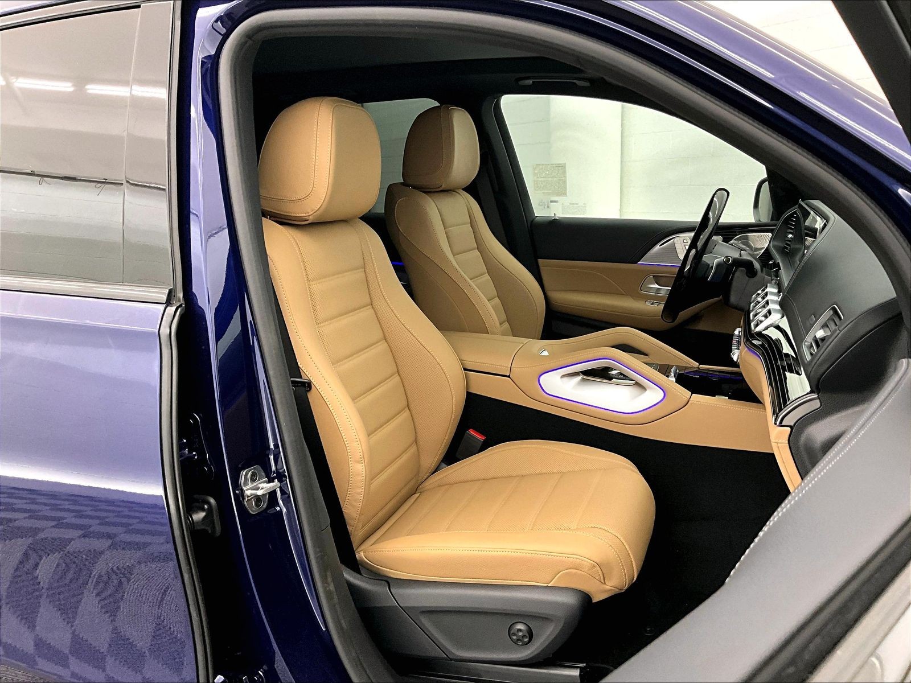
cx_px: 456
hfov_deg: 61.7
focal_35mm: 29
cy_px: 342
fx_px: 763
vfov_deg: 48.2
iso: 200
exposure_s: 1/60
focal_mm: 3
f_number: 1.8
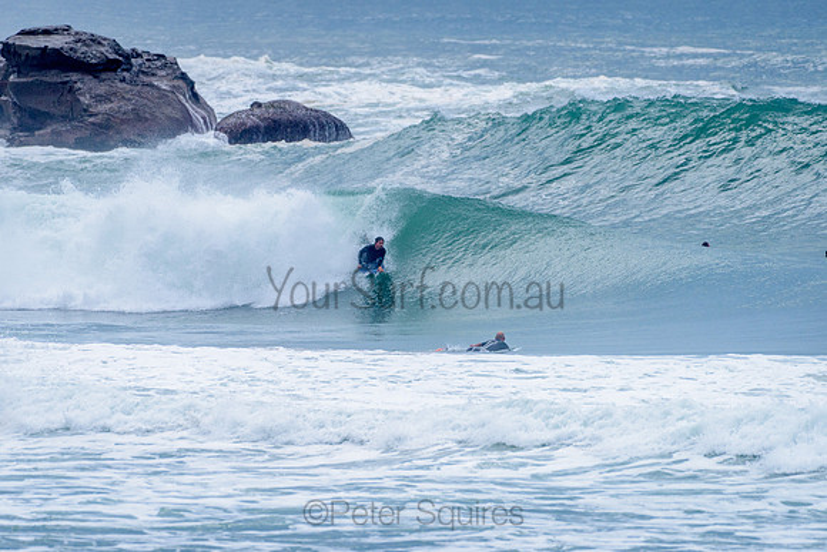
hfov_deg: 3.4
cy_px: 255
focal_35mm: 613
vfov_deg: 2.2
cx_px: 376
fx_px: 14078
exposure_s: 1/2000
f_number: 5.6
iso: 250
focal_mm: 500
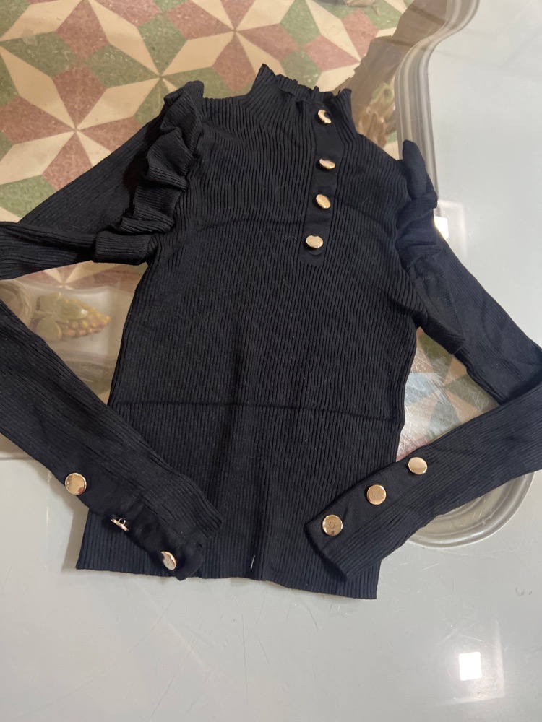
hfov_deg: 53.1
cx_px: 271
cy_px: 361
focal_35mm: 26
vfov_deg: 67.3
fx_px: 543
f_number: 1.5
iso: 320
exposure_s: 1/50
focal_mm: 5.7
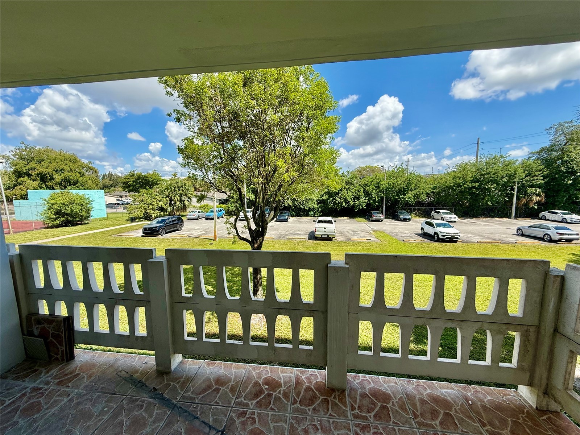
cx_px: 290
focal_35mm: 14
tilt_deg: -7.1
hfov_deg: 102.1
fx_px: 235
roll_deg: -0.2
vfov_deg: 85.7
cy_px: 218
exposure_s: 1/1285
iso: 50
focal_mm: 2.22
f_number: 2.2
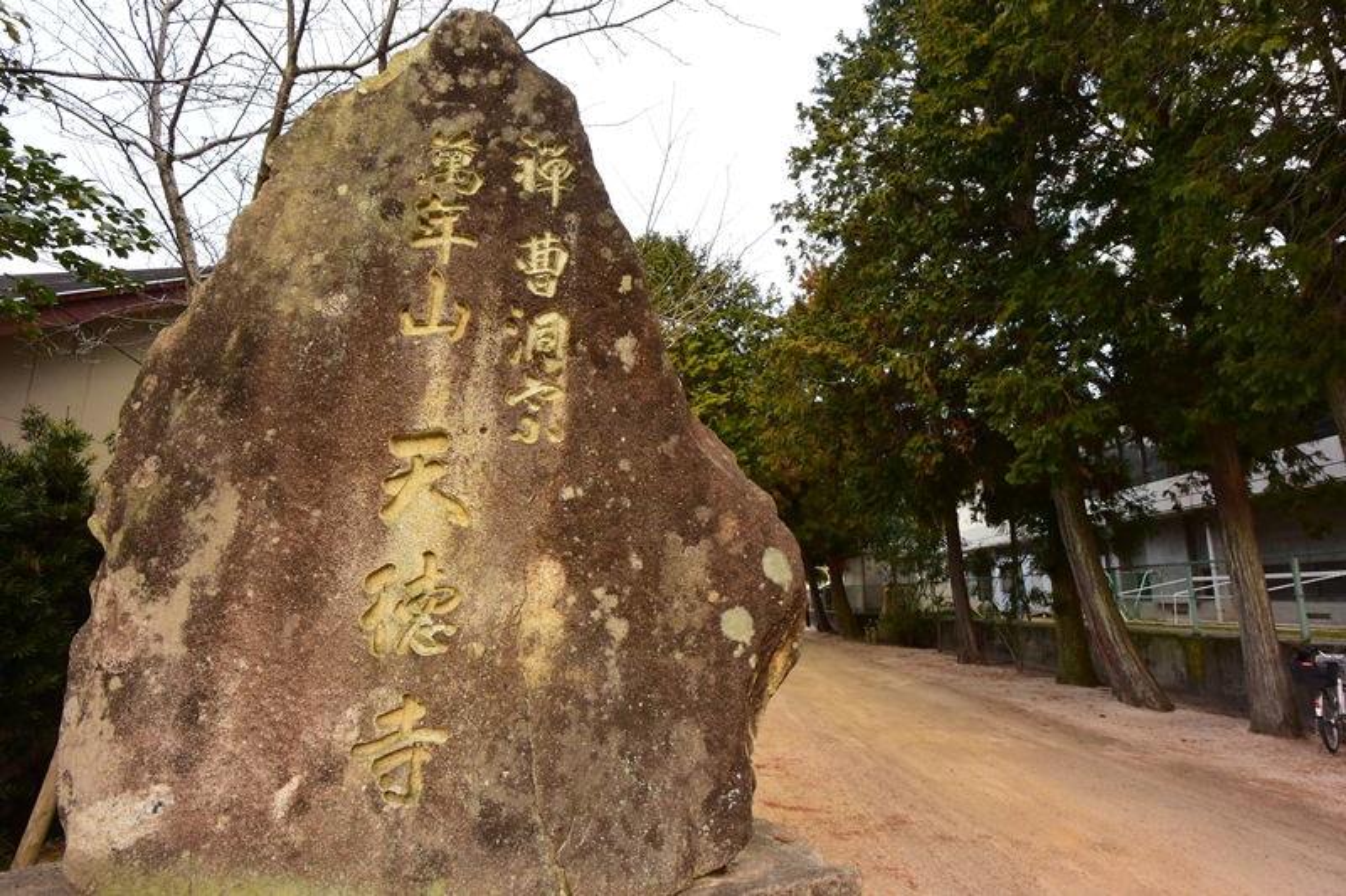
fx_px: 673
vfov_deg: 67.4
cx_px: 673
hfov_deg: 90.0
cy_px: 448
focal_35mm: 18
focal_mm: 6.7
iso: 400
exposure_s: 1/125
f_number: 5
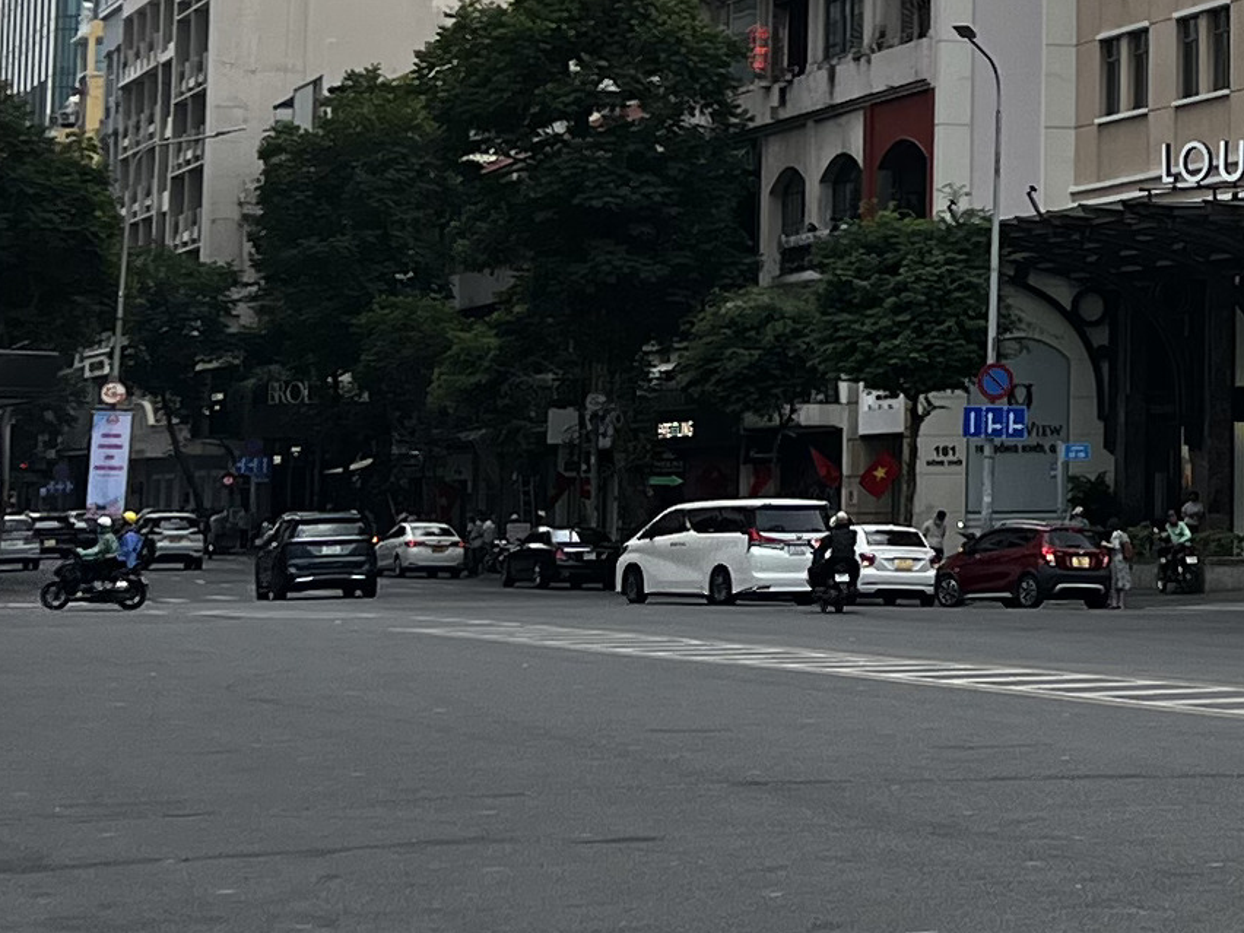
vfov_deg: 11.9
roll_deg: +0.2
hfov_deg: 15.5
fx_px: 4384
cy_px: -130
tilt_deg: +7.0
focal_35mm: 122
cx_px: 1535
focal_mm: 5.7
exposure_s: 1/3968
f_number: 1.5
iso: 50
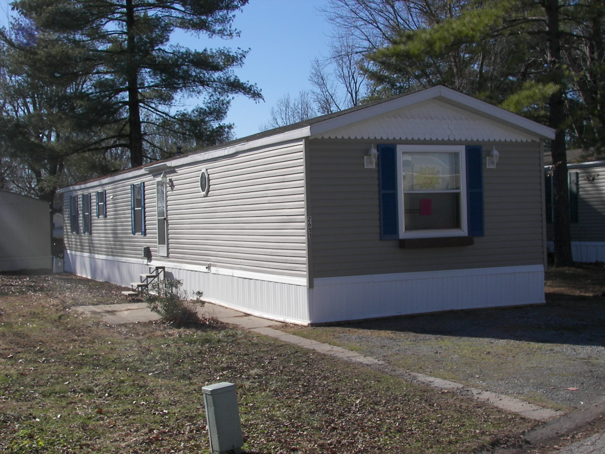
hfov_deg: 37.5
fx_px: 891
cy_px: 227
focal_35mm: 51
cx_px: 302
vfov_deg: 28.6
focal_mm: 8.5
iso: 50
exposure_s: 1/640
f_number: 4
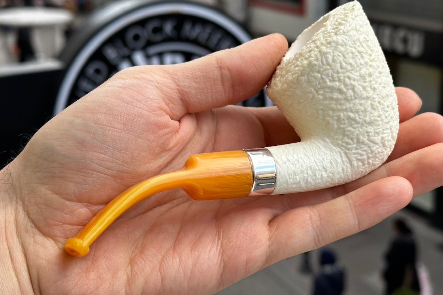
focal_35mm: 57
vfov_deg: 23.8
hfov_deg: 35.0
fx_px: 701
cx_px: 240
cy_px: 139
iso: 64
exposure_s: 1/343
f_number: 1.78
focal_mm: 6.86
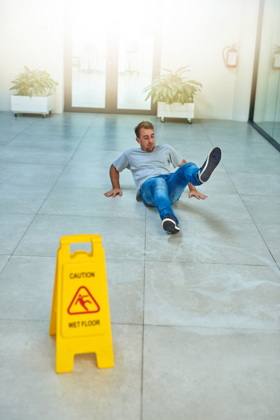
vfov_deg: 39.6
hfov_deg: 27.0
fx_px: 583
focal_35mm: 50
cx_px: 140
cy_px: 210
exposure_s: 1/160
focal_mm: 50
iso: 320
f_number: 2.2
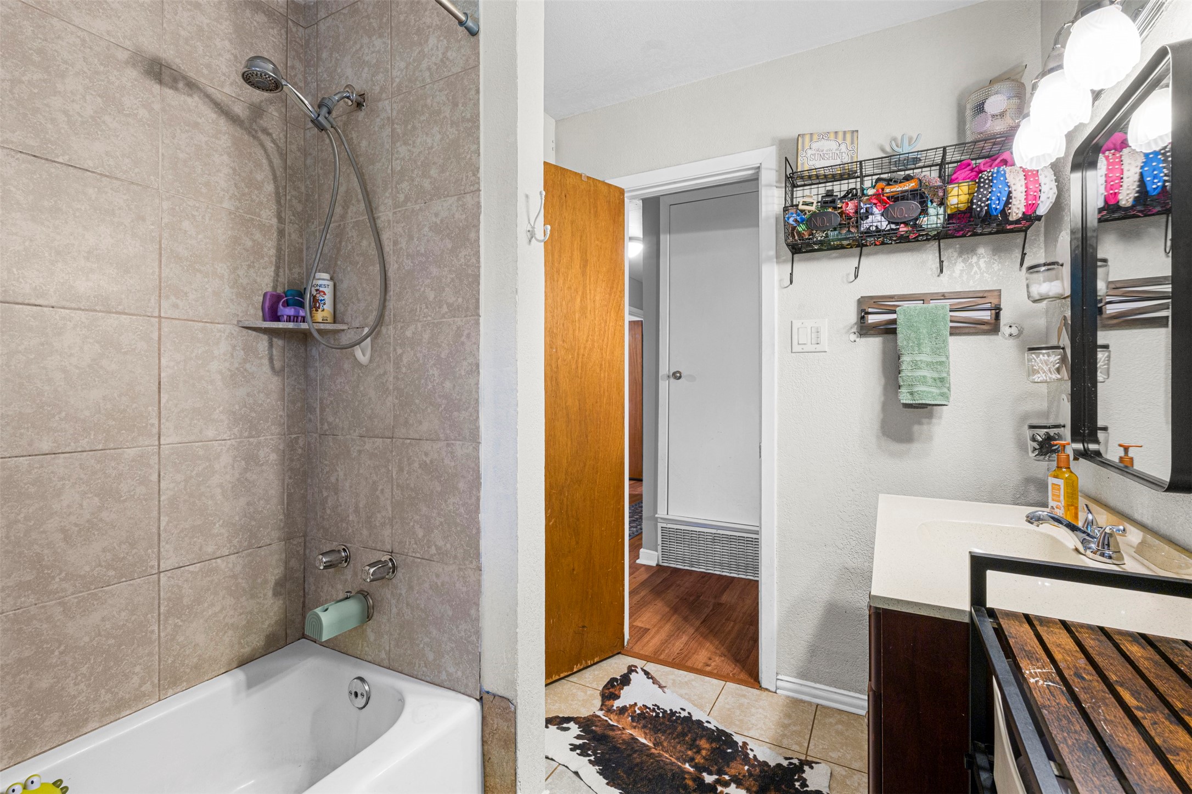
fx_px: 530
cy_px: 397
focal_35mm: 16
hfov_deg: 96.7
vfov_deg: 73.7
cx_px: 596
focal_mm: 16
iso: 400
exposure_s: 1/6
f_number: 10
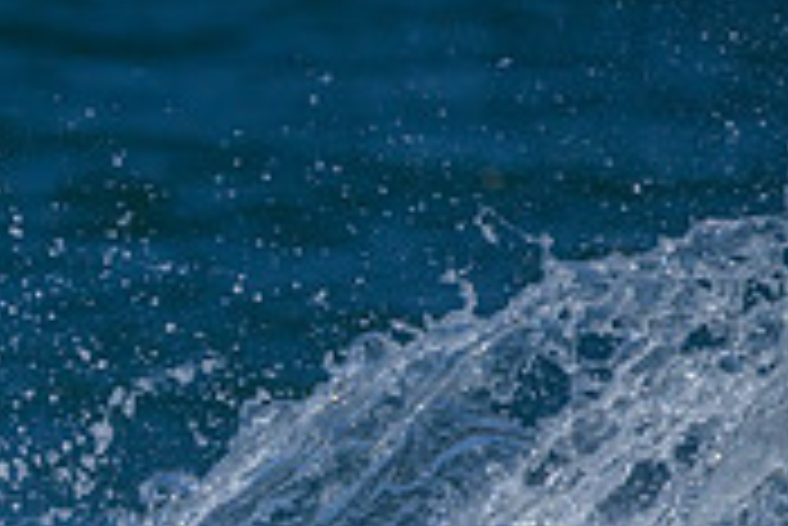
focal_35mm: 3704
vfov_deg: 0.4
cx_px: -117
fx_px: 81141
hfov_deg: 0.6
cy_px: 816
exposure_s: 1/4000
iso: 900
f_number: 9
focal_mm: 1120
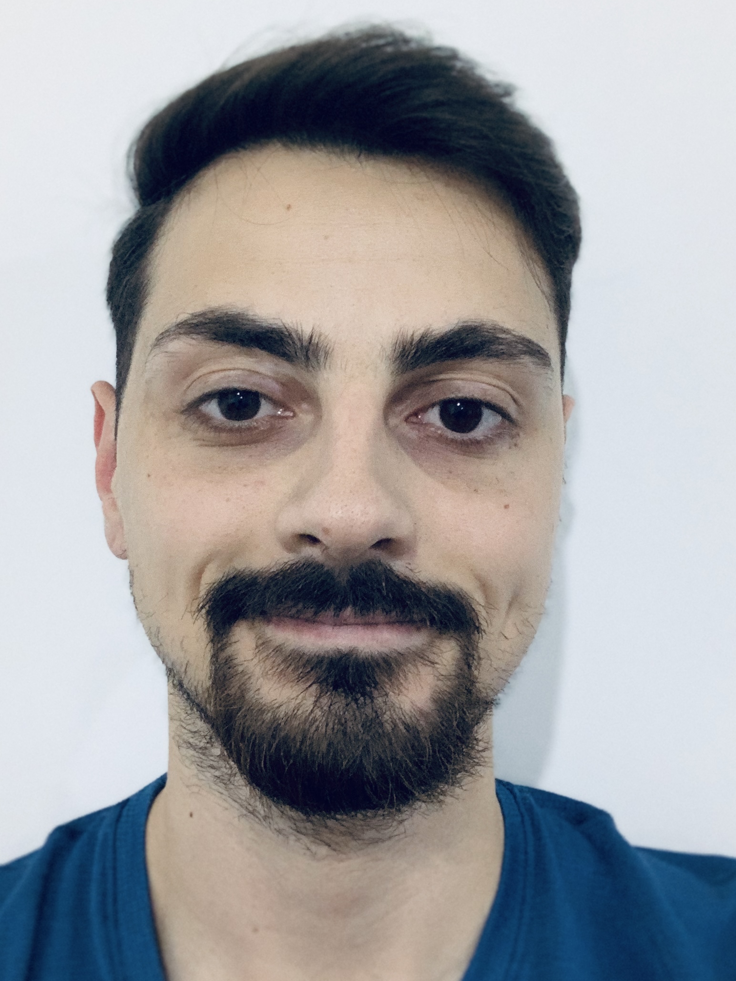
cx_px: 354
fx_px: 1361
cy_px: 516
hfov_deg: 30.3
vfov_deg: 39.6
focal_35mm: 48
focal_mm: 2.87
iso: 320
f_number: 2.2
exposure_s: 1/31
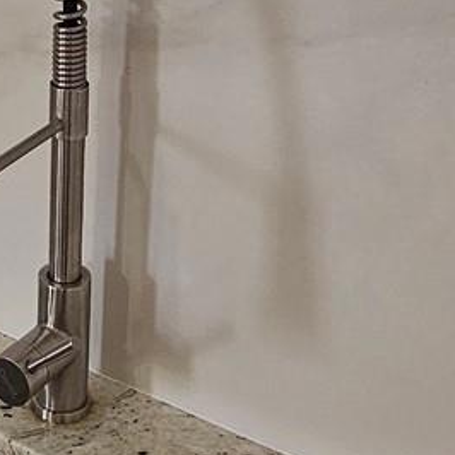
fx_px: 1026
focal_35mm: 69
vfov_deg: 23.0
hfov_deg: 24.2
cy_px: -86
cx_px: 31
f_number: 2.2
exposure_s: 1/60
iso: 80
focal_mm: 2.2
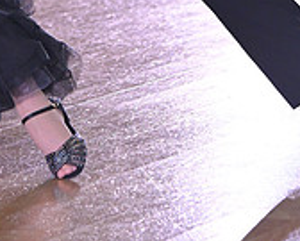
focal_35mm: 362
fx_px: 3220
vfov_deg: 4.2
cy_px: -243
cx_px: -24
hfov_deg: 5.3
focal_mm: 112
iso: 2500
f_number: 5
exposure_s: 1/400
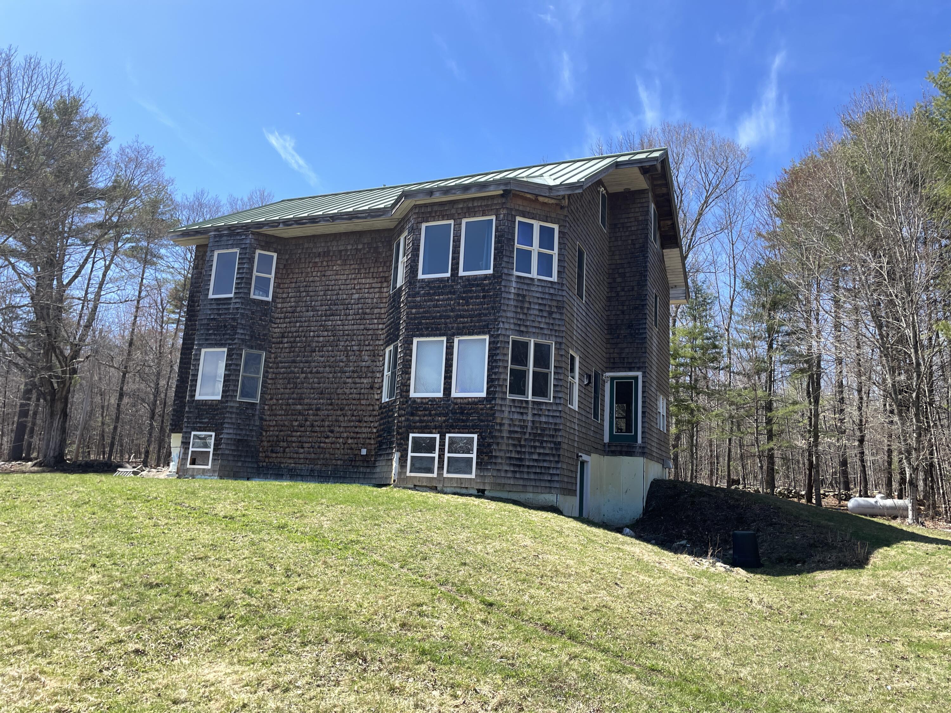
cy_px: 356
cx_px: 476
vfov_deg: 53.1
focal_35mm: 26
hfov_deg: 67.3
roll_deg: -3.7
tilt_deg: +12.0
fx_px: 714
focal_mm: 4.2
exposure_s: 1/2451
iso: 50
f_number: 1.6
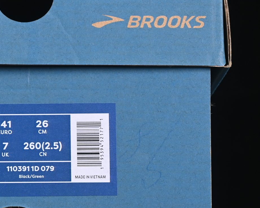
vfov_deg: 7.2
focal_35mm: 214
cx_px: 22
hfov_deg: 9.0
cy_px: 79
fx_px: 1647
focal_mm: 50
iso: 160
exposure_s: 1/60
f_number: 7.1
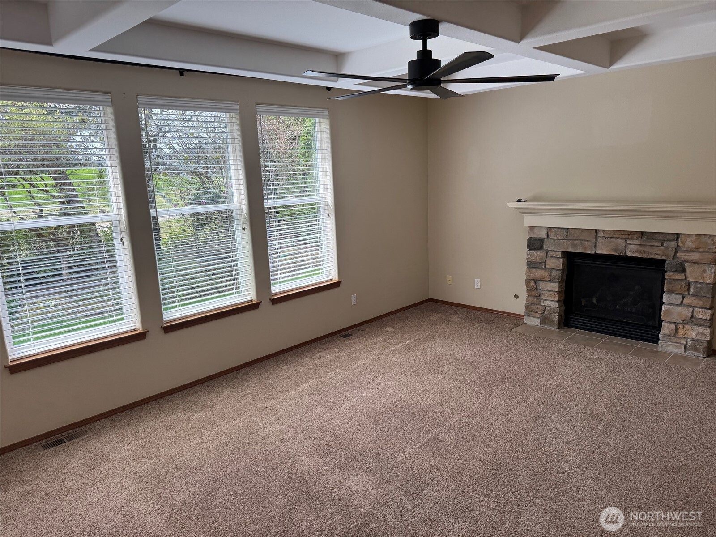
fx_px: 496
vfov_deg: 56.8
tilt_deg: -9.8
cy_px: 268
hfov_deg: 71.6
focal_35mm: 24
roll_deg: +2.4
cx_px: 358
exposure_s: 1/368
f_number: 1.78
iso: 80
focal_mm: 6.76
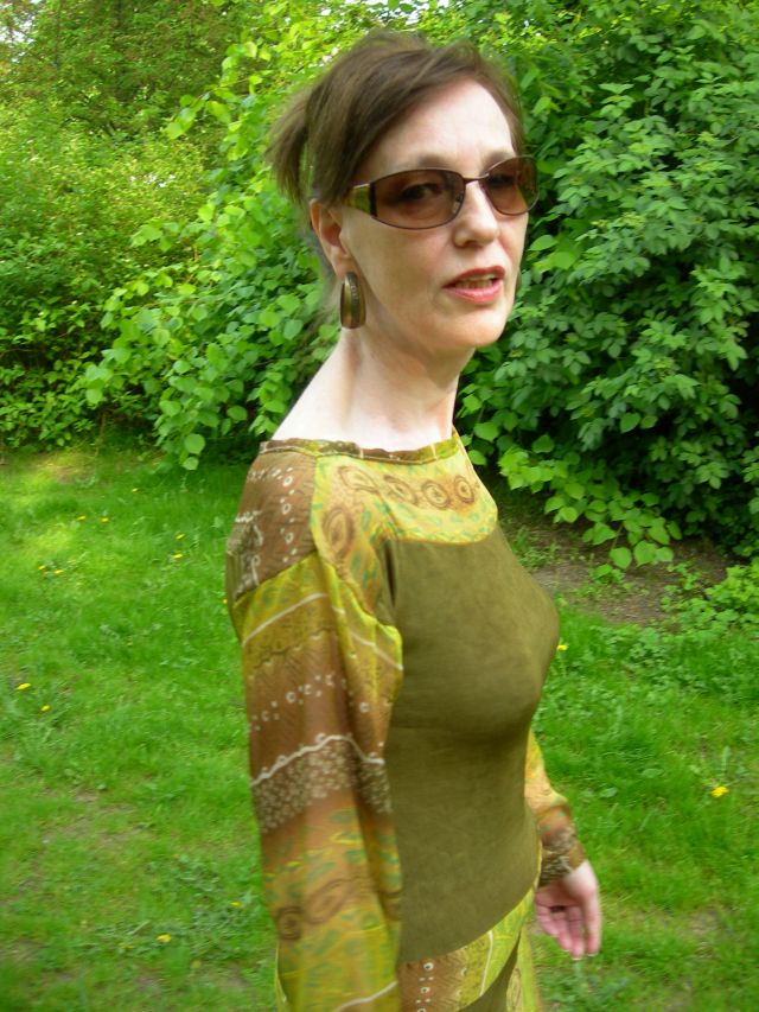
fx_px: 1111
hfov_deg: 37.7
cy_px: 506
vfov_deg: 49.0
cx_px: 380
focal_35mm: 38
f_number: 2.8
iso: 50
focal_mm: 7.8
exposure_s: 1/106
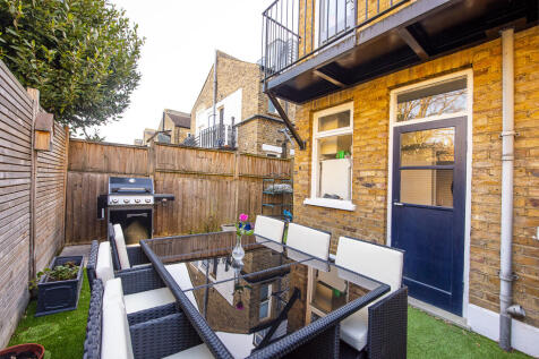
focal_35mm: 14
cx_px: 270
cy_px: 180
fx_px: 210
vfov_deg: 81.2
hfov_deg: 104.3
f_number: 6.3
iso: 400
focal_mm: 14
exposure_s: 1/125
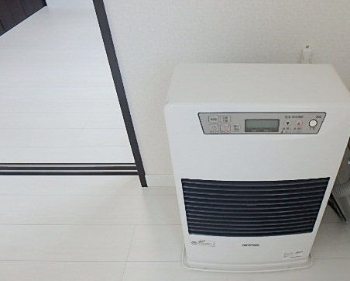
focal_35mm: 29
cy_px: 185
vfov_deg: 49.2
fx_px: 301
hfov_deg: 59.2
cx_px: 230
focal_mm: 3.7
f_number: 3.5
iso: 160
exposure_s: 1/60
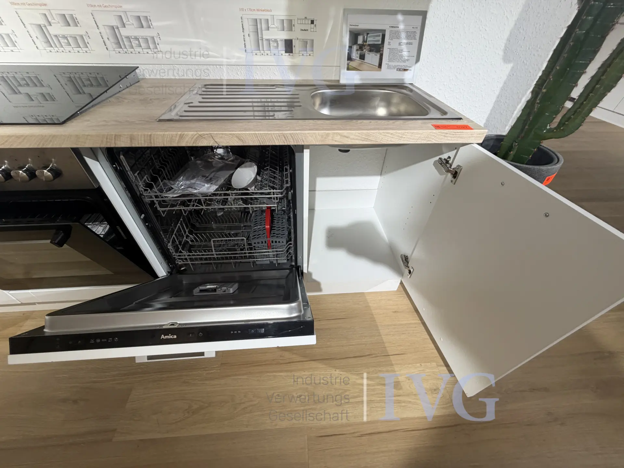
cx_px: 312
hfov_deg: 102.1
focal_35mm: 14
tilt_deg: -42.3
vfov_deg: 85.7
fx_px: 252
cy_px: 234
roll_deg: +2.4
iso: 125
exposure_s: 1/100
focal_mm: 2.22
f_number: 2.2
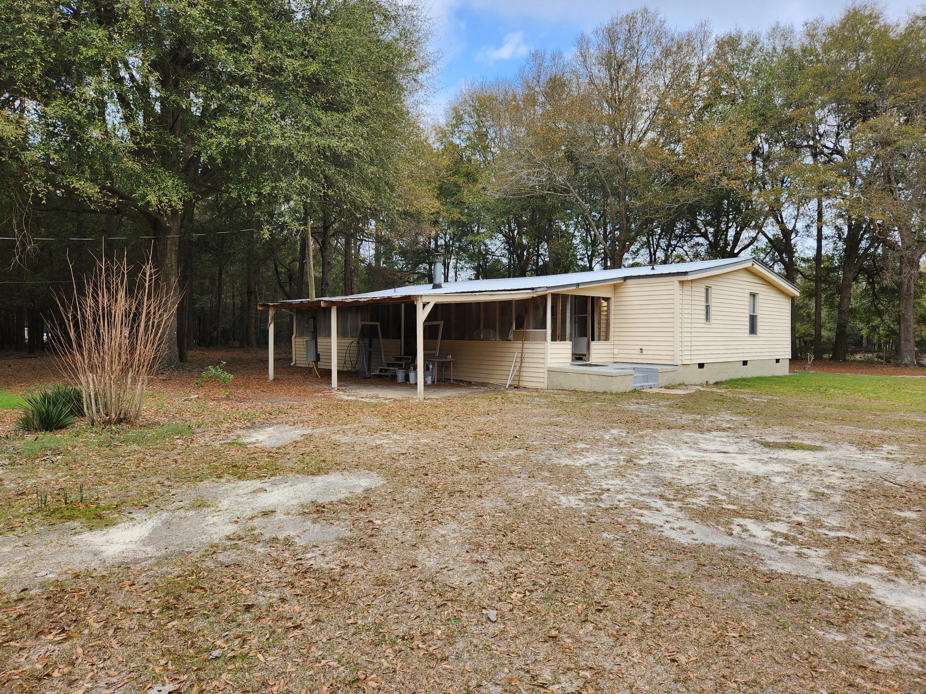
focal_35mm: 23
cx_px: 463
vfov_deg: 58.9
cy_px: 347
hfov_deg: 73.9
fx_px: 615
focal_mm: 5.4
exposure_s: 1/471
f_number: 1.8
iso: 20
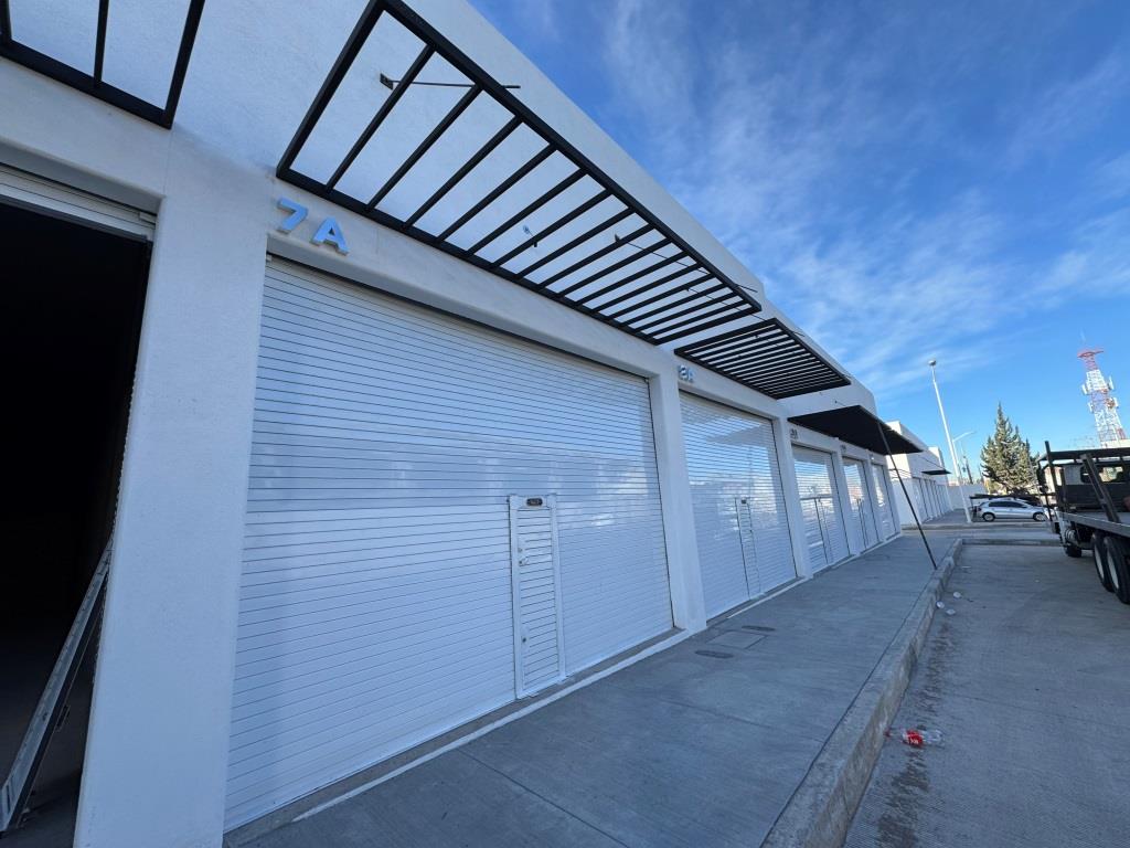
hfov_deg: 102.1
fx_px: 457
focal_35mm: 14
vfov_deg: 85.7
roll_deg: +4.1
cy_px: 424
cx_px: 565
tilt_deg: +12.5
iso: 40
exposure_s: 1/749
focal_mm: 2.22
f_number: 2.2
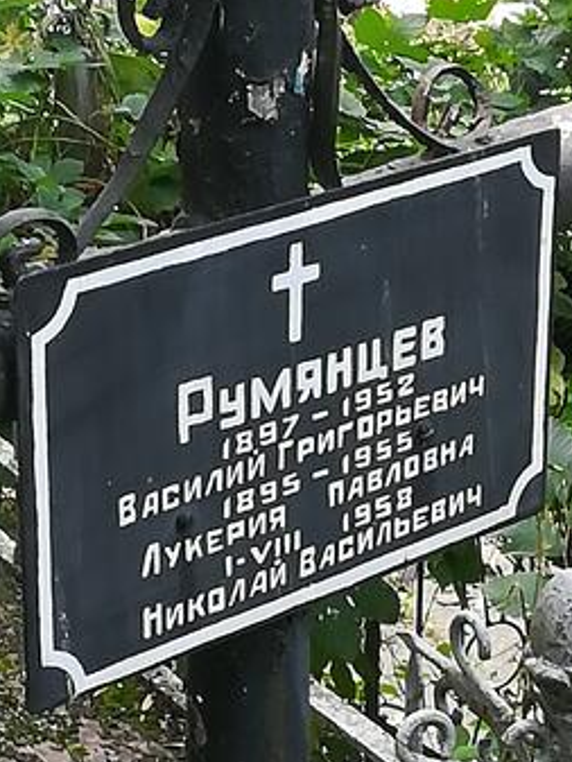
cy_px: 373
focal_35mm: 162
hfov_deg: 9.2
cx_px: 357
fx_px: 3567
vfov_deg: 12.2
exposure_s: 1/60
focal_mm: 3.83
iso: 64
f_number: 2.2
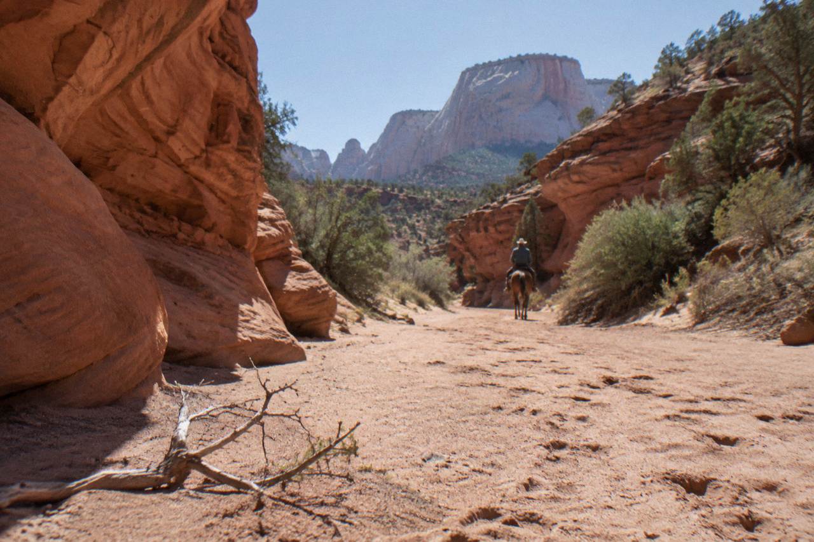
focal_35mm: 35
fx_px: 791
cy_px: 271
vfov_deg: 37.8
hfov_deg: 54.4
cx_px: 407
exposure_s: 1/500
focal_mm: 35
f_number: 5.6
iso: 200
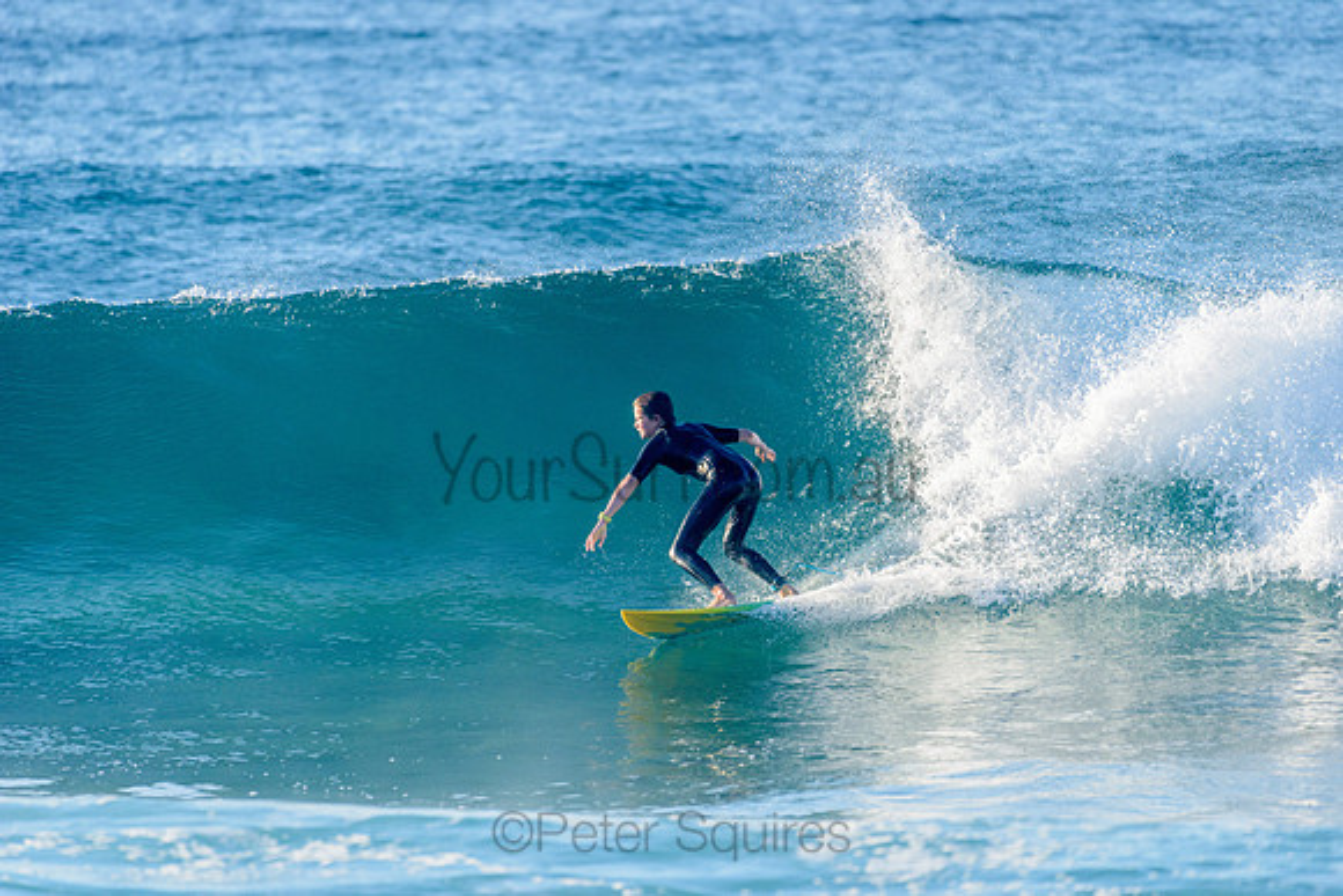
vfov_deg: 2.8
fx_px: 18656
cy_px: 448
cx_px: 672
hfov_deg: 4.1
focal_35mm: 500
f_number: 5.6
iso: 450
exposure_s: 1/2000
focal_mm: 500
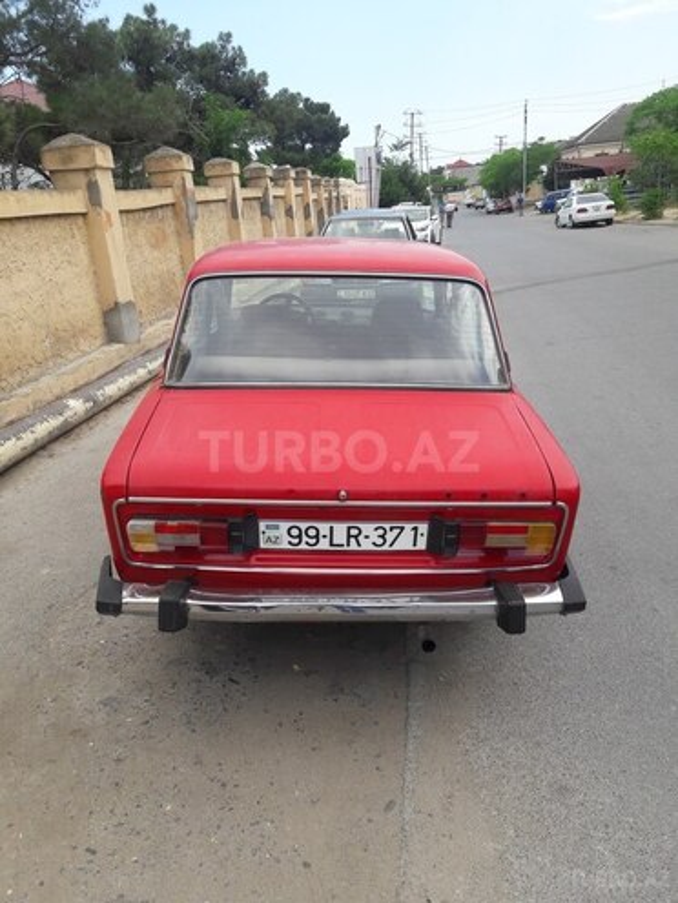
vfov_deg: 63.4
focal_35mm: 28
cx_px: 339
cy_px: 452
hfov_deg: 49.7
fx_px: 731
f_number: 1.9
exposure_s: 1/707
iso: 40
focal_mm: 3.7
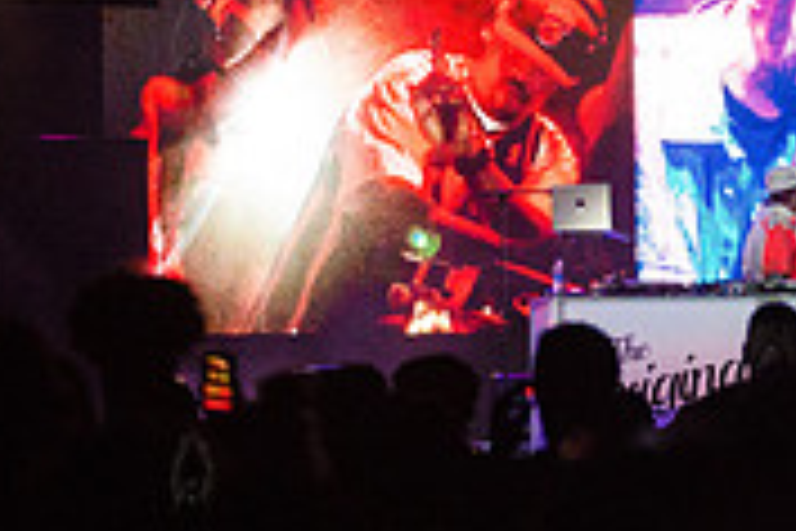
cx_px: 769
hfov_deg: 5.2
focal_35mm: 397
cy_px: 286
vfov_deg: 3.5
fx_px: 8777
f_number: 4
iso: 3200
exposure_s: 1/1000
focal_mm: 120
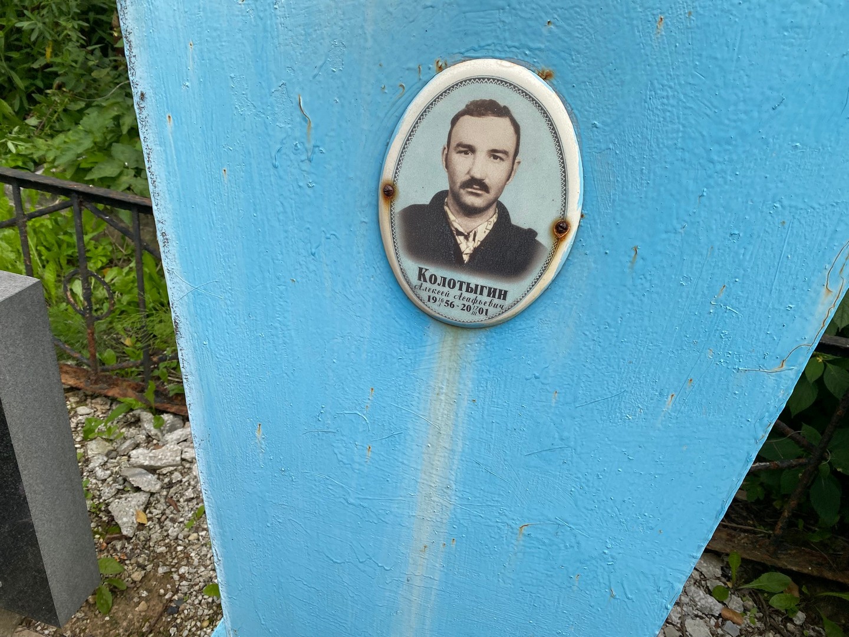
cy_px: 318
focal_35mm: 26
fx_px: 638
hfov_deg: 67.3
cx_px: 424
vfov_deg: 53.1
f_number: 1.8
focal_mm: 4.25
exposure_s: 1/515
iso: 32
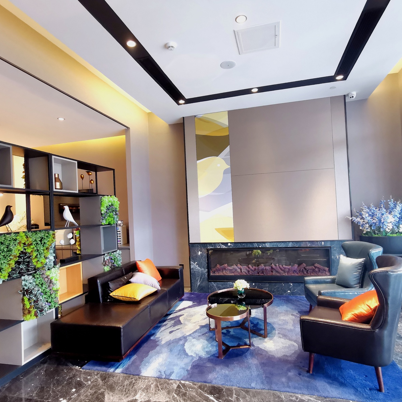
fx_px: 276
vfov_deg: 72.1
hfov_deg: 72.1
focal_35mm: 21
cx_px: 208
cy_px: 208
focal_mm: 2.26
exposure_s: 1/33.3
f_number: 2.2
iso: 500
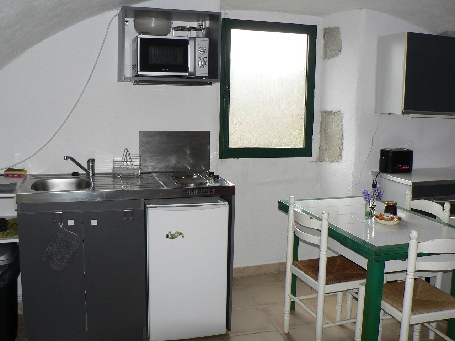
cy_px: 170
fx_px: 473
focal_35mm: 36
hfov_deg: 51.4
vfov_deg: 39.7
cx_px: 228
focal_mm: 6
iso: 100
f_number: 2.8
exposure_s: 1/60
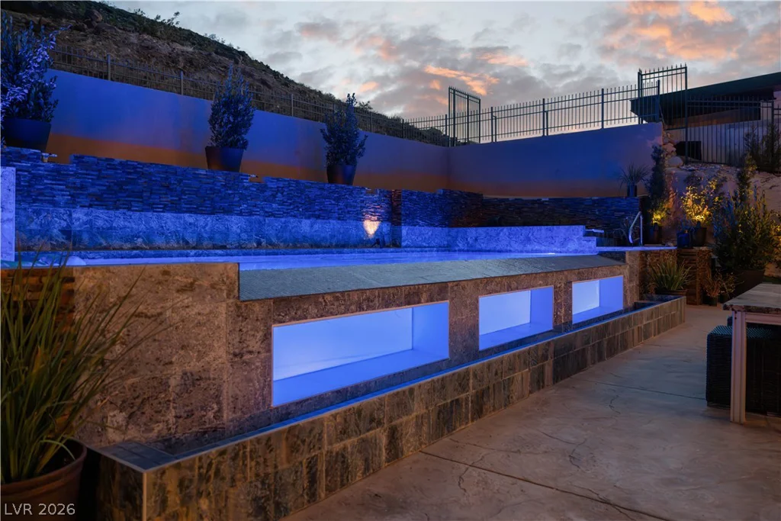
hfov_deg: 67.4
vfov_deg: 47.9
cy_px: 260
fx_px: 586
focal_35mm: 27
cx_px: 390
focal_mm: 27
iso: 2500
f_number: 2.8
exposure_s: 1/80
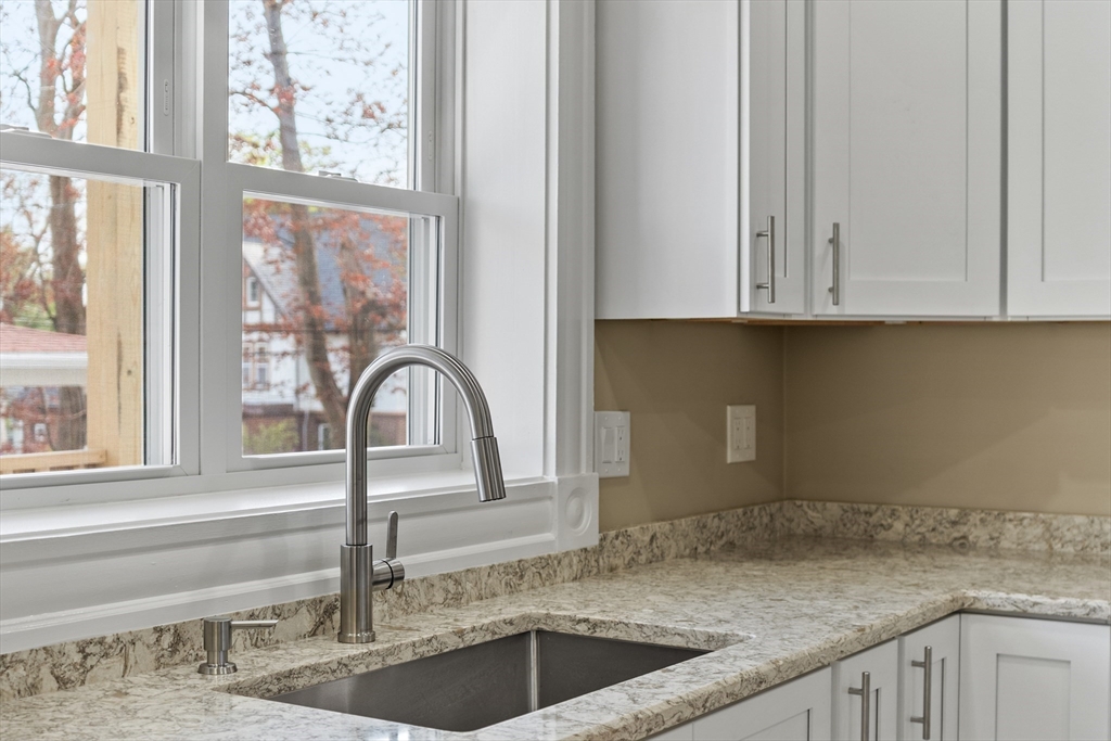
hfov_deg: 42.7
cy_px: 370
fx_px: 1420
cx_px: 556
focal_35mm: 46
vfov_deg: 29.3
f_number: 4
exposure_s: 1/25
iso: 400
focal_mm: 31
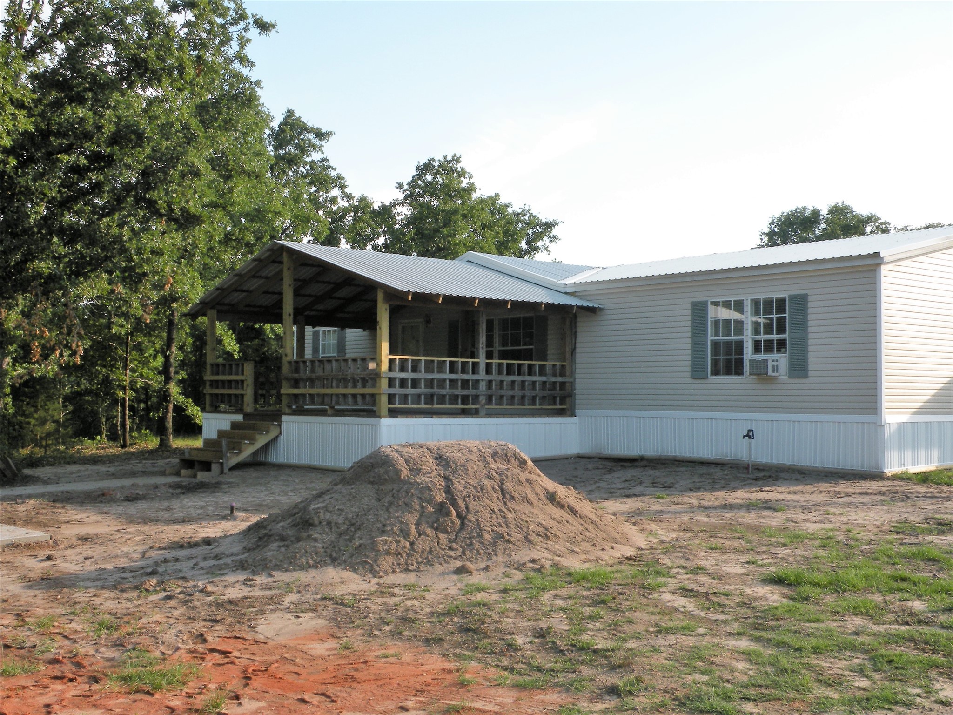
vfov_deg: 34.3
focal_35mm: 42
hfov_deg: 44.8
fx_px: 1156
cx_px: 476
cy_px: 358
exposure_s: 1/60
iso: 64
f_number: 8
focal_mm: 7.4
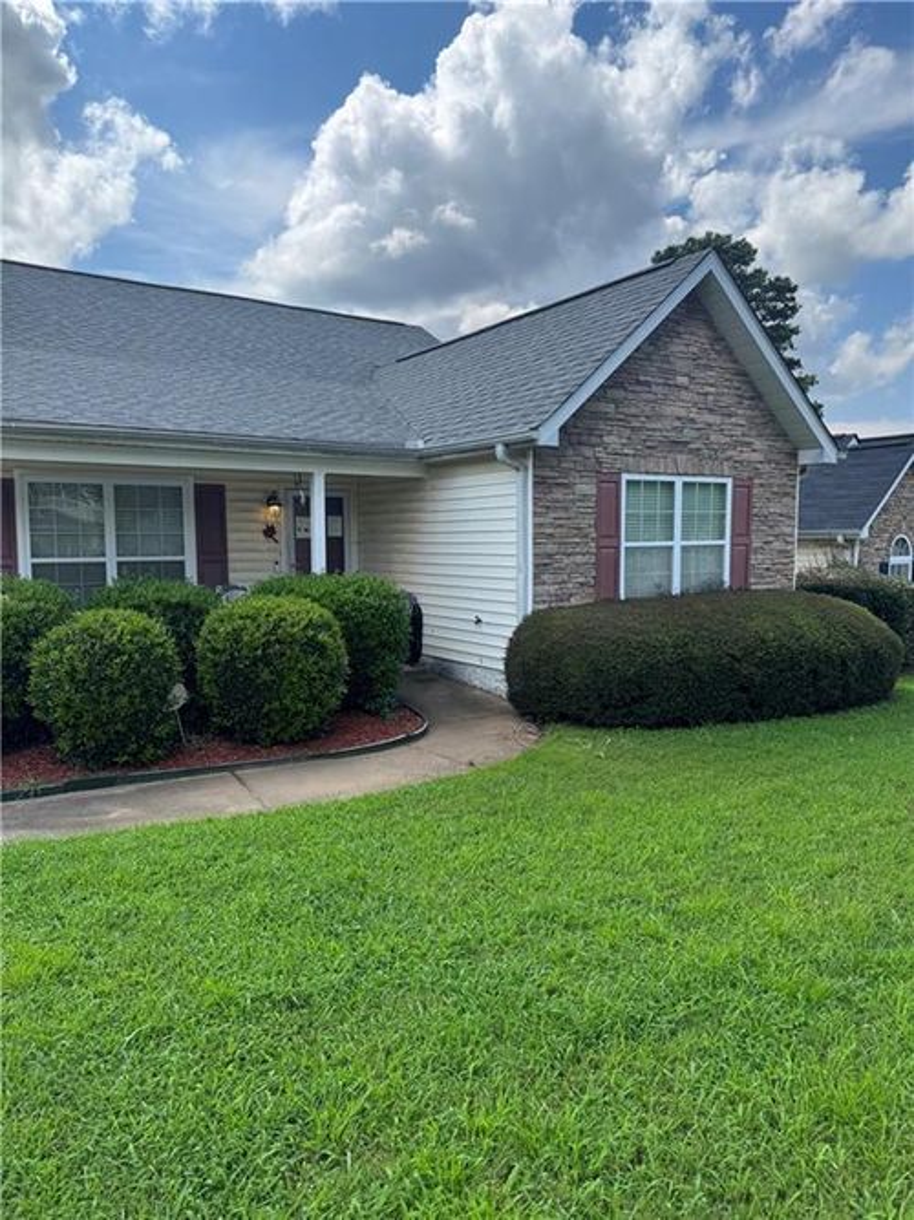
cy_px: 610
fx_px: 845
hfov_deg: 56.8
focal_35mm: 24
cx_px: 457
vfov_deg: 71.6
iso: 80
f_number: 1.78
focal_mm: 6.76
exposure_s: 1/2252
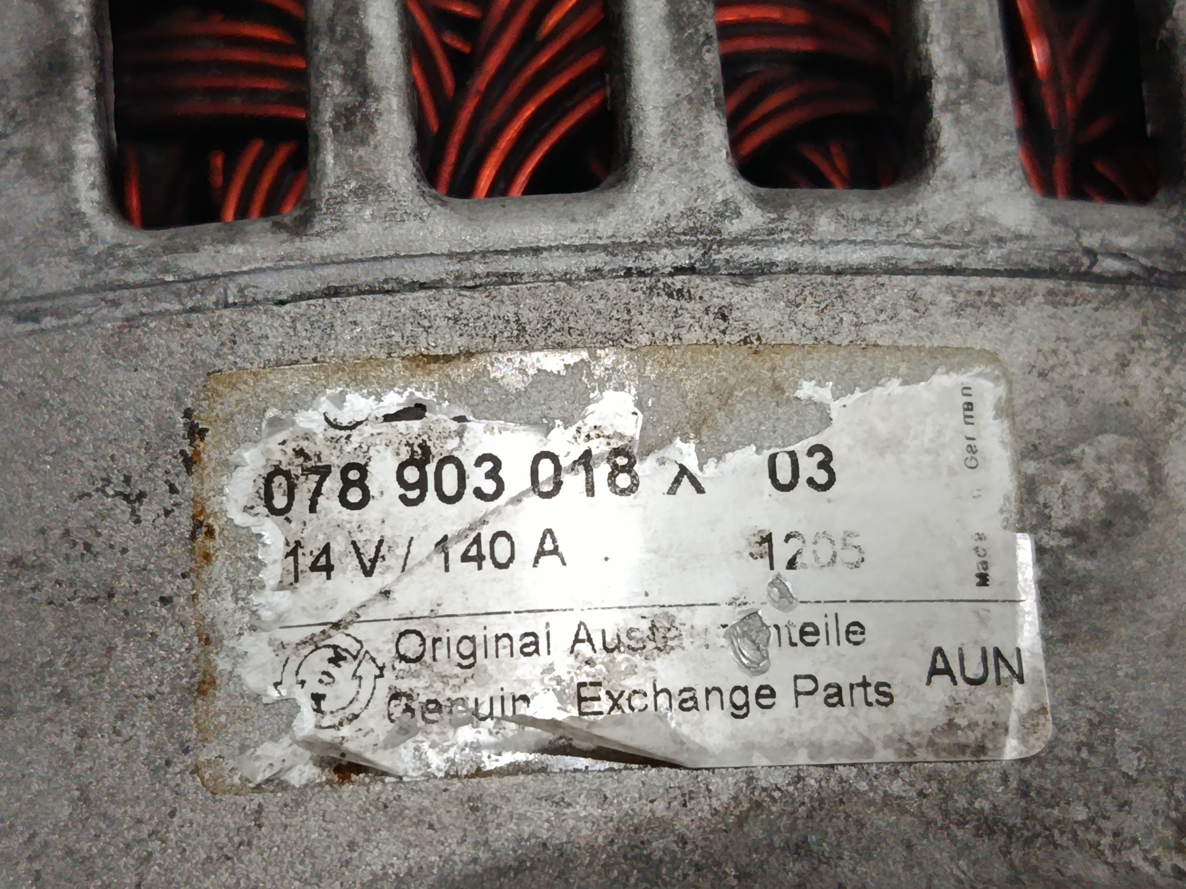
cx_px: 593
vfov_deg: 22.9
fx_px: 2193
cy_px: 444
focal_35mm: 64
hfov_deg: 30.3
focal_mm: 5.24
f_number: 1.7
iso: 753
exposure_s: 1/50
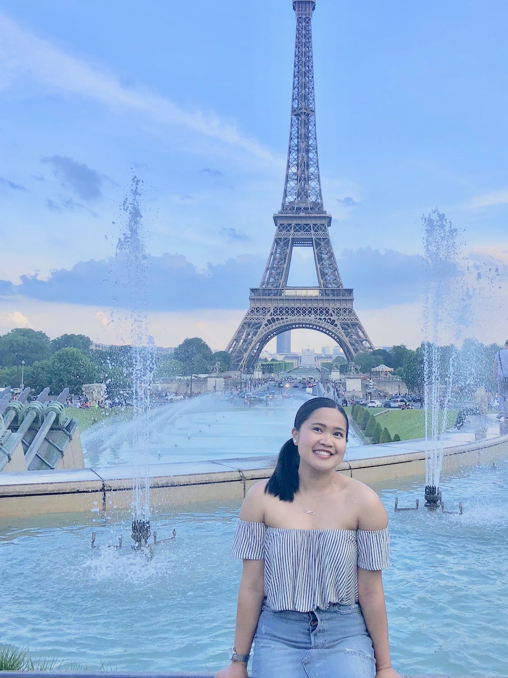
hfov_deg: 38.5
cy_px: 318
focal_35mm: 37
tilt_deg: +4.6
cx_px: 303
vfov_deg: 50.1
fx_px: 724
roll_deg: +0.0
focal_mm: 4
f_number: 1.8
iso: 20
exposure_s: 1/475
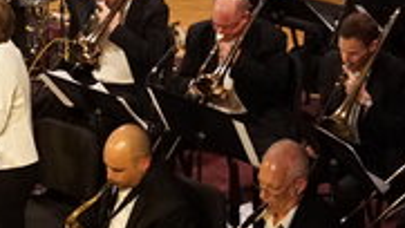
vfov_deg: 7.0
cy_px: 113
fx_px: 1869
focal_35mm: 174
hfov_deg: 12.4
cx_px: 190
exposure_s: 1/500
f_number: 3.2
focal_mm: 50
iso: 12800
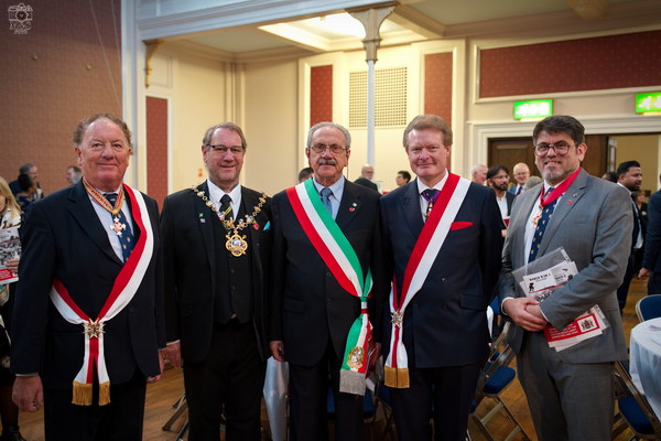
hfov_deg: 54.4
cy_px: 220
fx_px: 643
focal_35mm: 35
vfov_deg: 37.9
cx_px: 330
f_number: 2.5
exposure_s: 1/40
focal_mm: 35
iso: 640
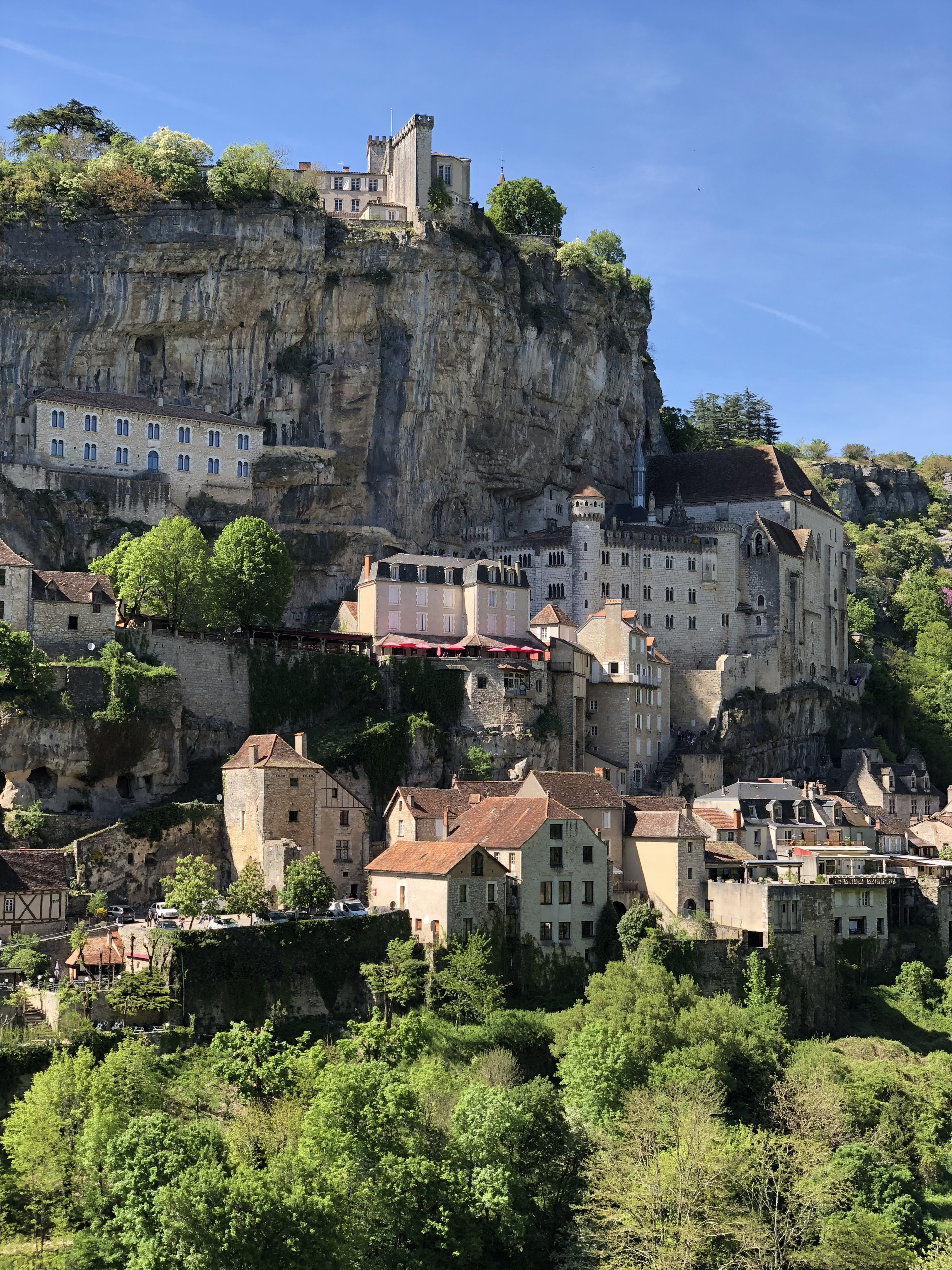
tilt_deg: +7.9
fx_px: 1907
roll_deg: -1.0
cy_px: 635
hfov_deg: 28.0
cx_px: 476
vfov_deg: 36.8
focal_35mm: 52
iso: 16
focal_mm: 6
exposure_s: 1/444
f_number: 2.4
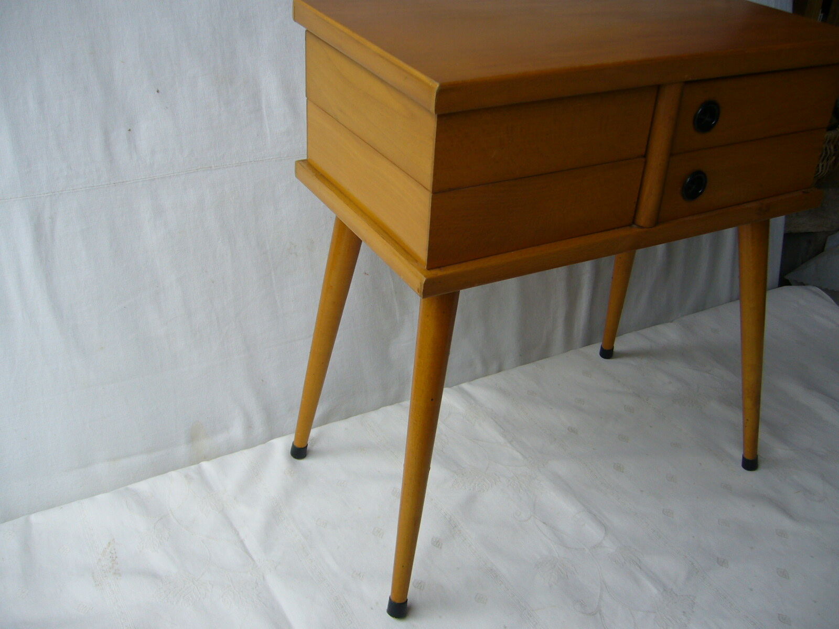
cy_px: 314
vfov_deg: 40.7
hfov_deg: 52.6
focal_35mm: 35
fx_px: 848
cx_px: 420
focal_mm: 5.8
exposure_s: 1/60
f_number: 2.8
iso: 80
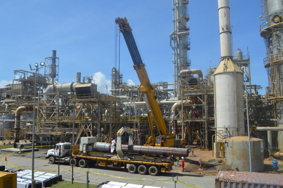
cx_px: 142
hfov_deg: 67.4
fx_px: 212
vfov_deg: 47.9
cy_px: 94
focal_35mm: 27
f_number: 9
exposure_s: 1/320
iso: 100
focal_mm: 18
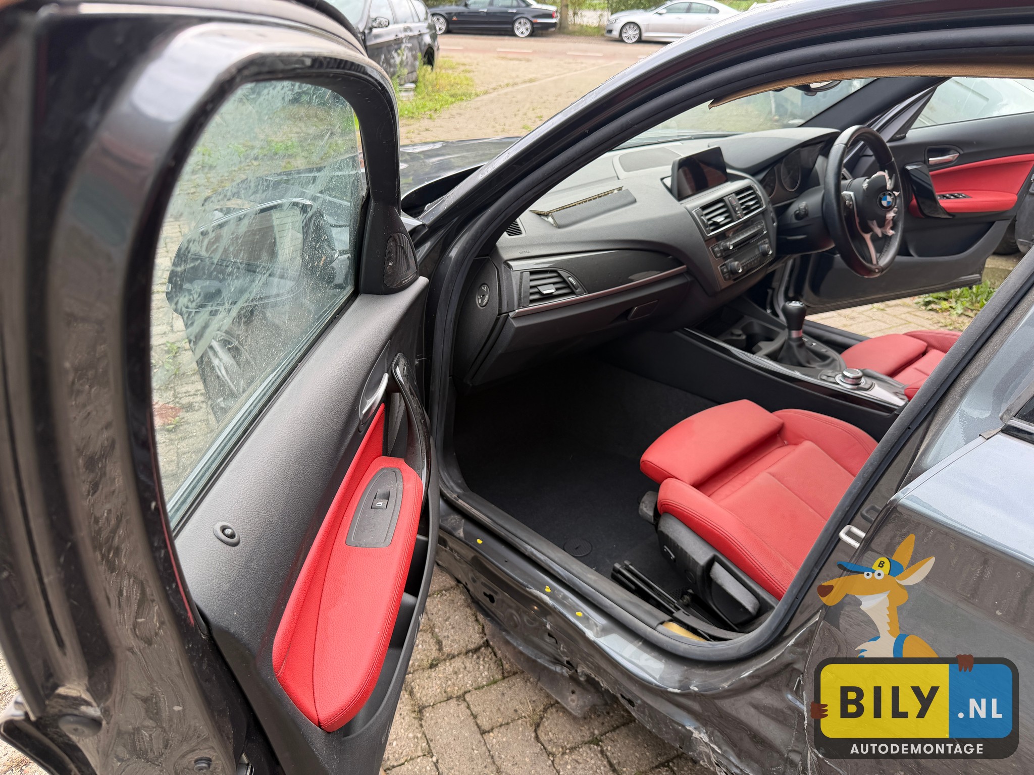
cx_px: 517
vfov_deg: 56.8
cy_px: 388
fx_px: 717
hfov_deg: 71.6
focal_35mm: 24
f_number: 1.78
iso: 64
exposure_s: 1/248
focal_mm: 6.76
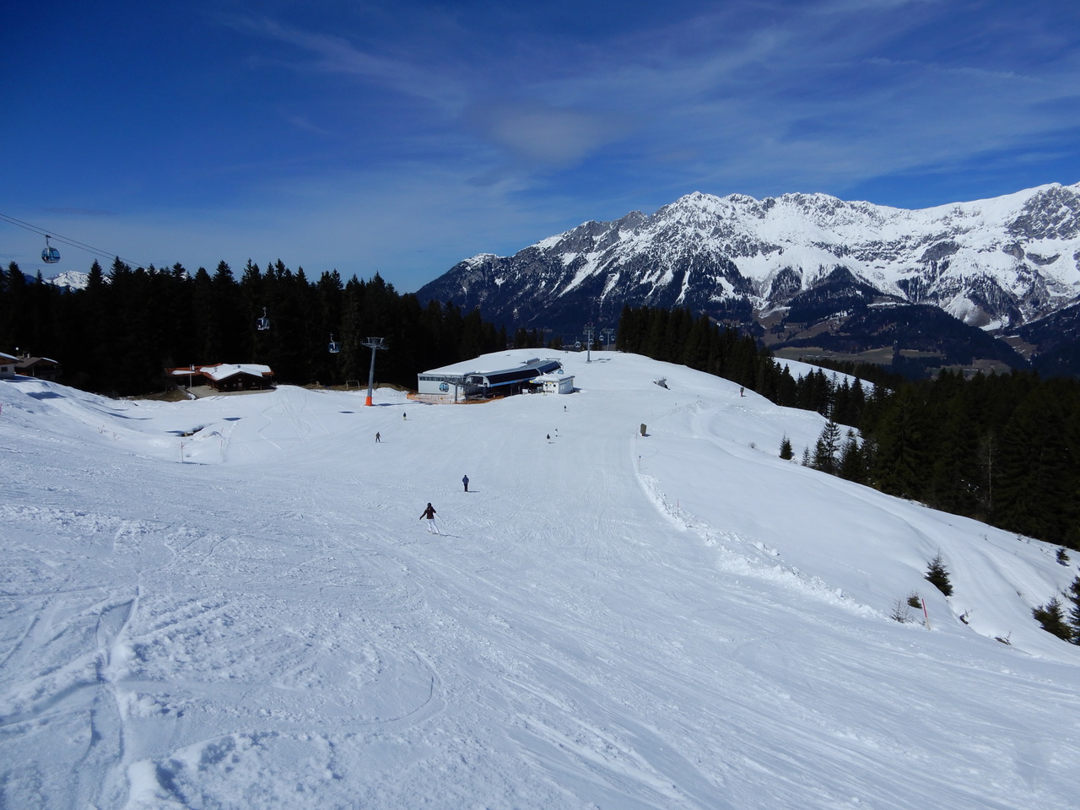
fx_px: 749
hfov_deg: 71.6
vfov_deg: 56.8
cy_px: 405
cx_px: 540
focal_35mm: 24
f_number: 5
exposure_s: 1/2000
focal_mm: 4.3
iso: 80
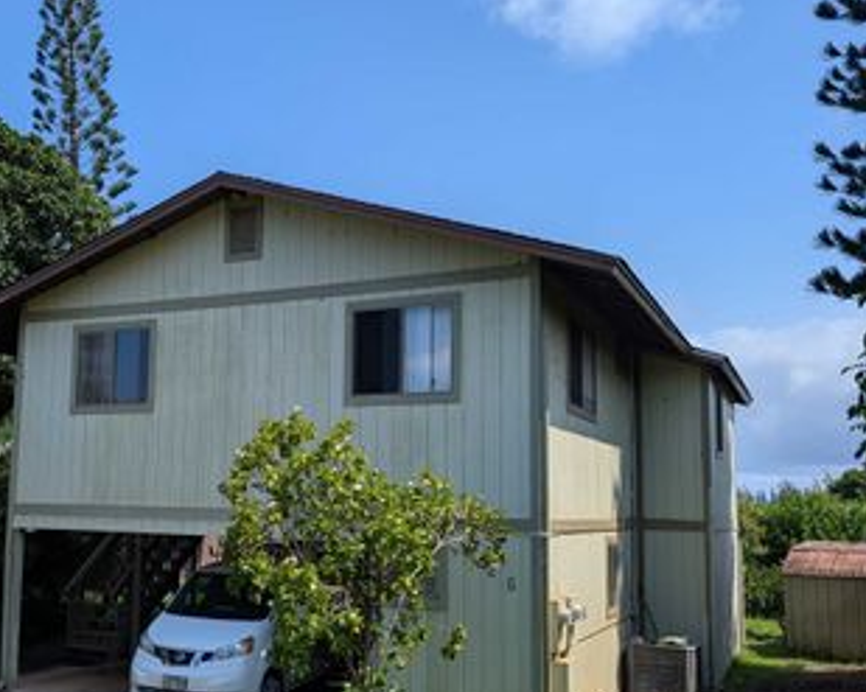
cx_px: 235
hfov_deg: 46.5
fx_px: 974
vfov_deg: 39.1
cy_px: 387
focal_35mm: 38
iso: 20
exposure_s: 1/1167
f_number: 1.68
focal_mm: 6.9
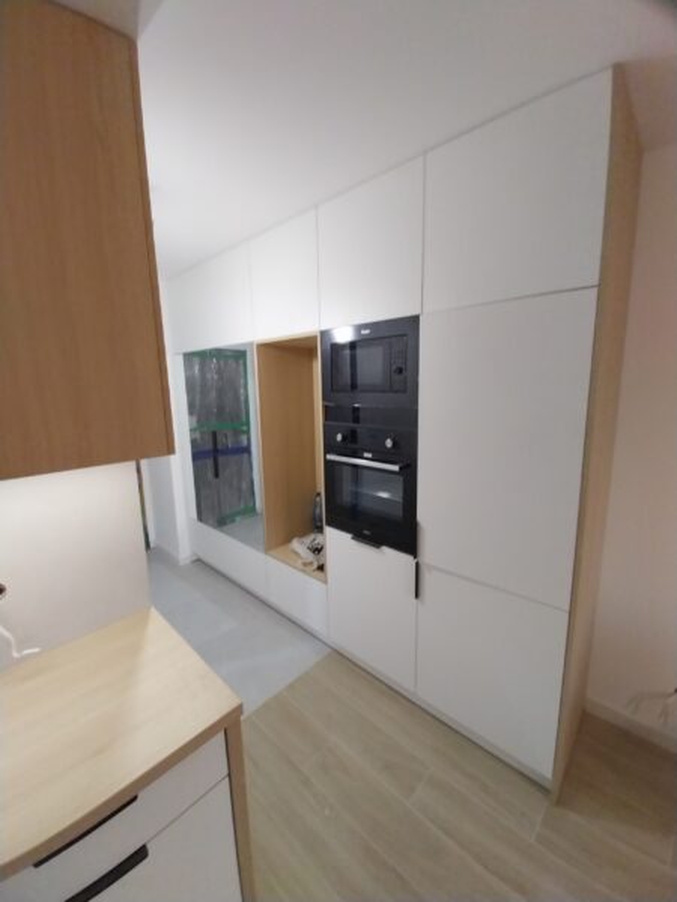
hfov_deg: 89.9
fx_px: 339
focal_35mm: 13
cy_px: 451
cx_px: 338
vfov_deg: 106.2
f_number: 2.2
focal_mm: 1.13
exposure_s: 1/50.1
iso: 161
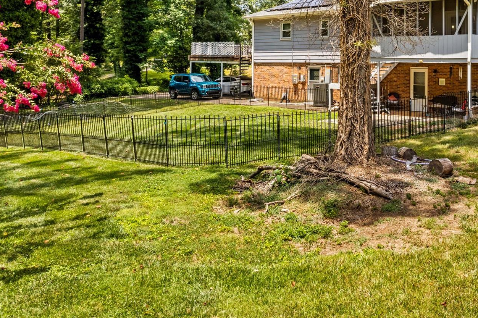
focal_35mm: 36
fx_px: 478
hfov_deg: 51.2
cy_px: 65
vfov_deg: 35.7
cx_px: 350
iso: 100
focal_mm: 8.38
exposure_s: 1/640
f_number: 2.8
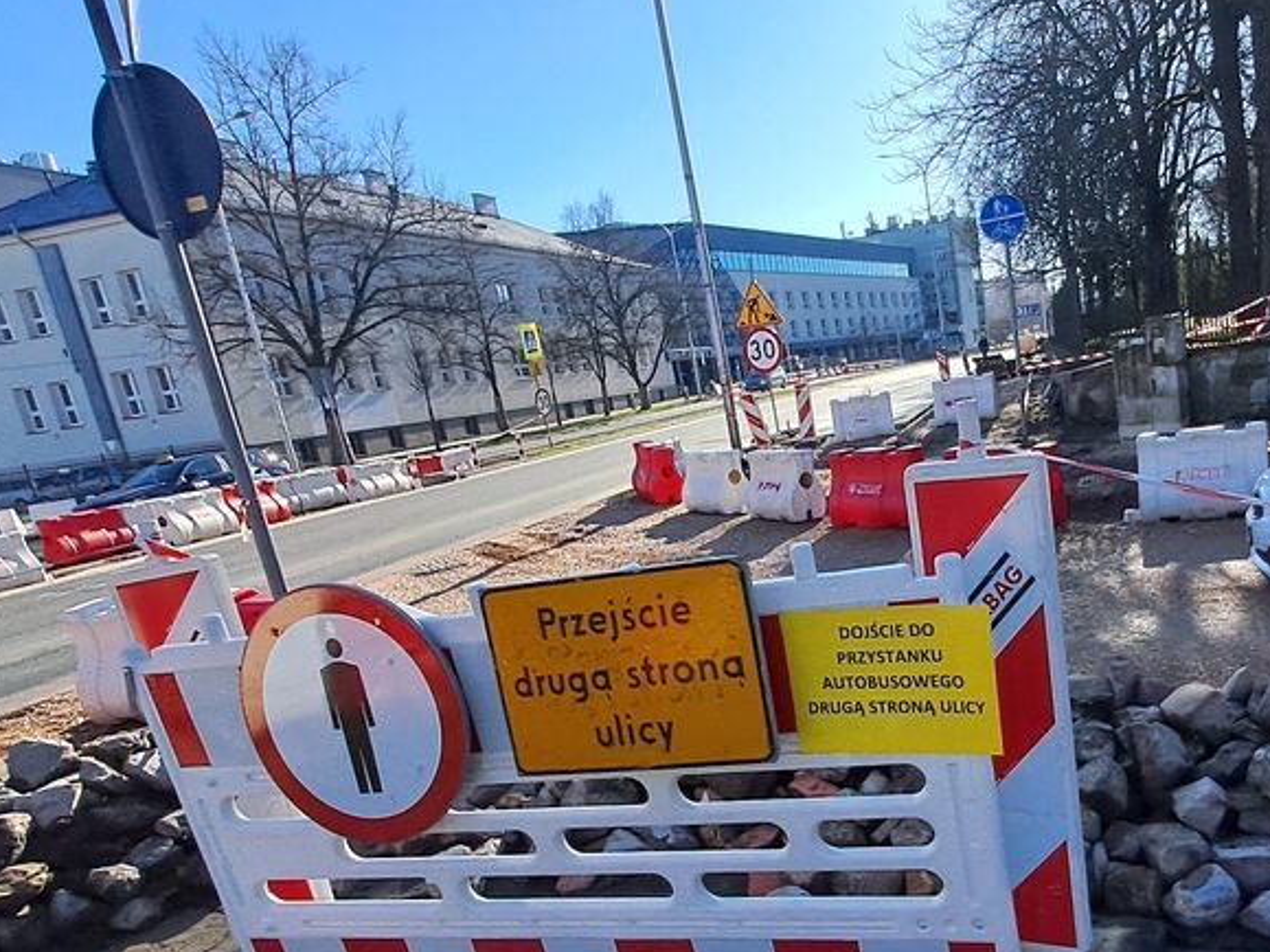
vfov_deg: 58.4
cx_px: 934
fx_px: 844
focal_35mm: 23
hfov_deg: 69.6
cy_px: 570
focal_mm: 1.42
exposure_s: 1/1312
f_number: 2.2
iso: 40
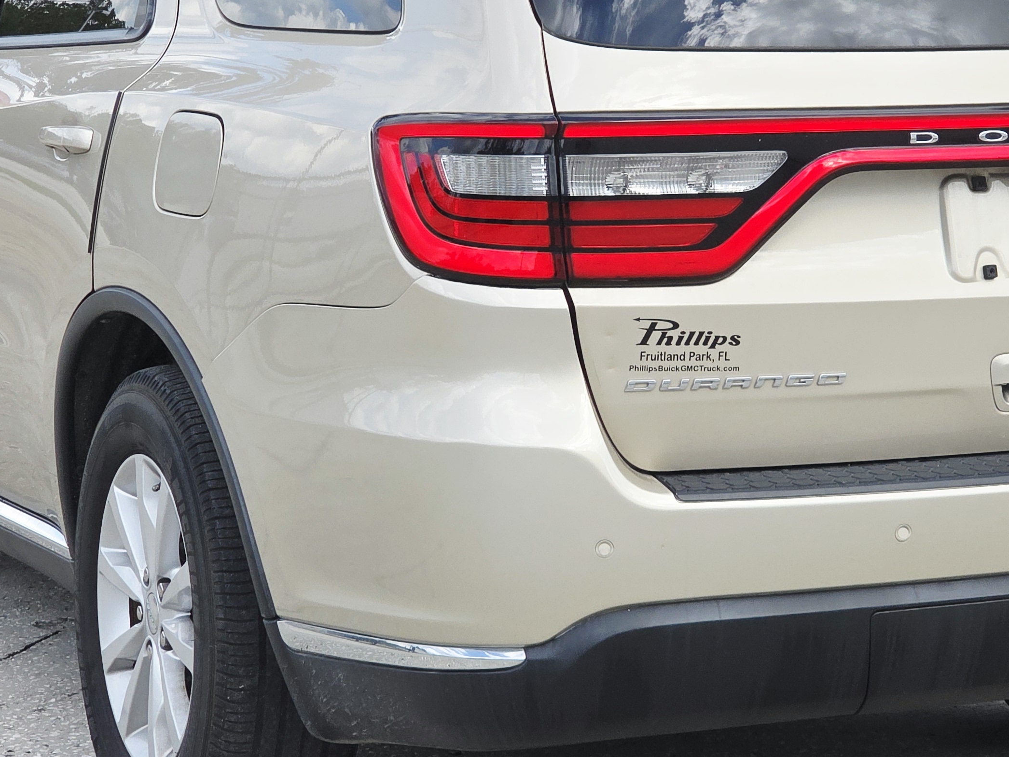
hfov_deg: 14.9
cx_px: 629
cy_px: 315
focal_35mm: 132
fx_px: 3847
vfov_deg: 11.2
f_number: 2.4
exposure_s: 1/2000
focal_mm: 7.9
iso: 100
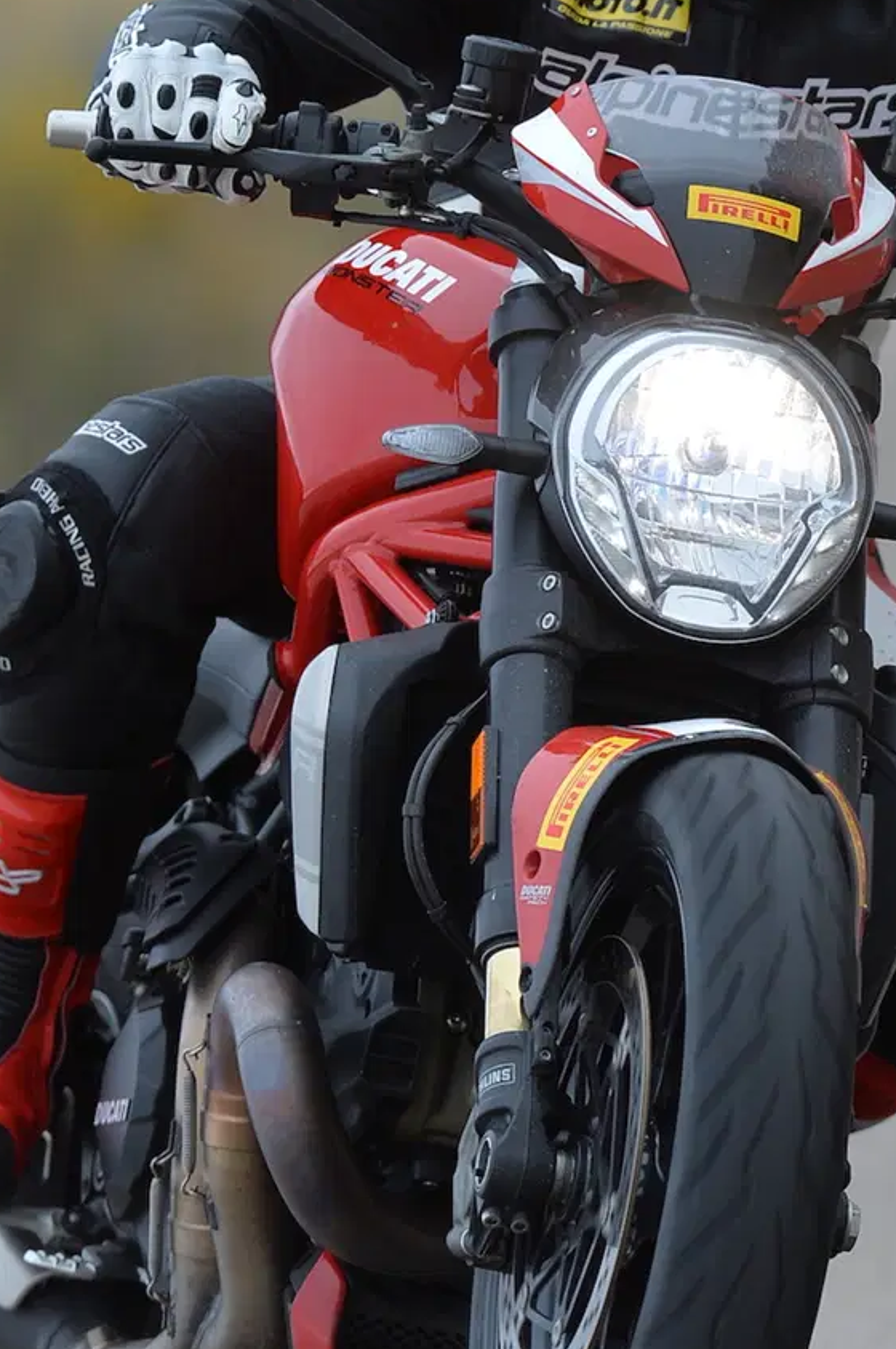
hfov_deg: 1.3
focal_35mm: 1071
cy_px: 653
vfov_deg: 1.9
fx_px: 40080
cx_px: 459
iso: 400
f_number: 7.1
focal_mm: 500
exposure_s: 1/1000
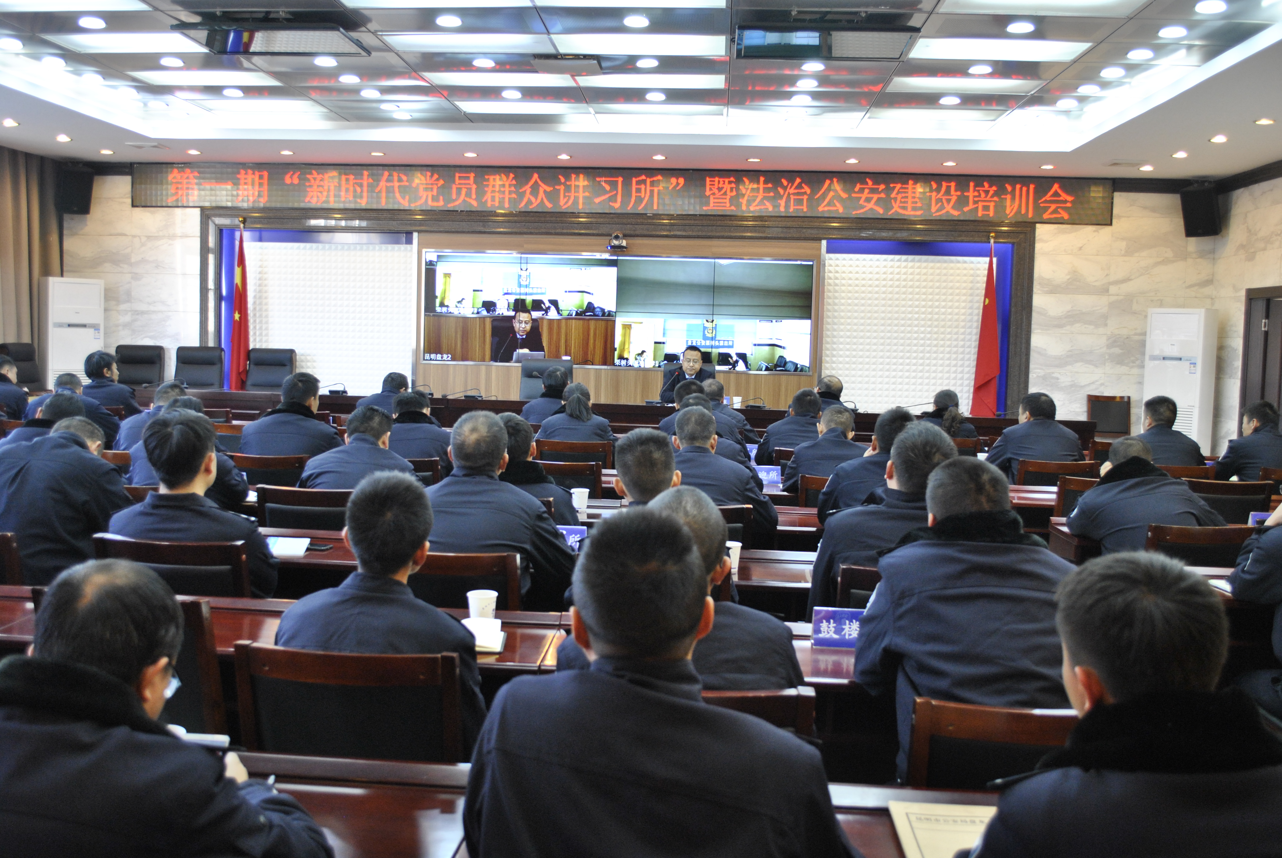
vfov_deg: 40.1
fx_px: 1177
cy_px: 429
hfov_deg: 57.2
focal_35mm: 33
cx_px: 641
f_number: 4
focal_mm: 22
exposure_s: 1/30
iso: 450
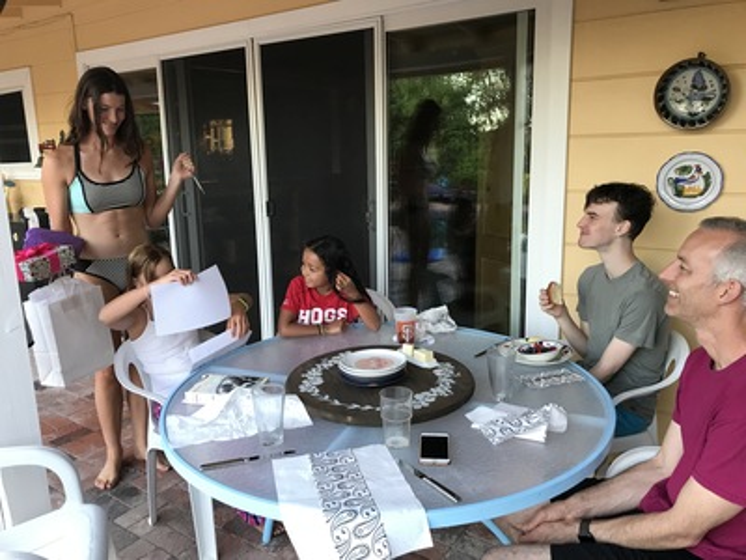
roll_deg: +2.5
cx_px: 373
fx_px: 603
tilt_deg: -14.3
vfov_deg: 49.7
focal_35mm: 28
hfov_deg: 63.4
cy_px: 280
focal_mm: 3.99
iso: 25
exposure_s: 1/40
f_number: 1.8
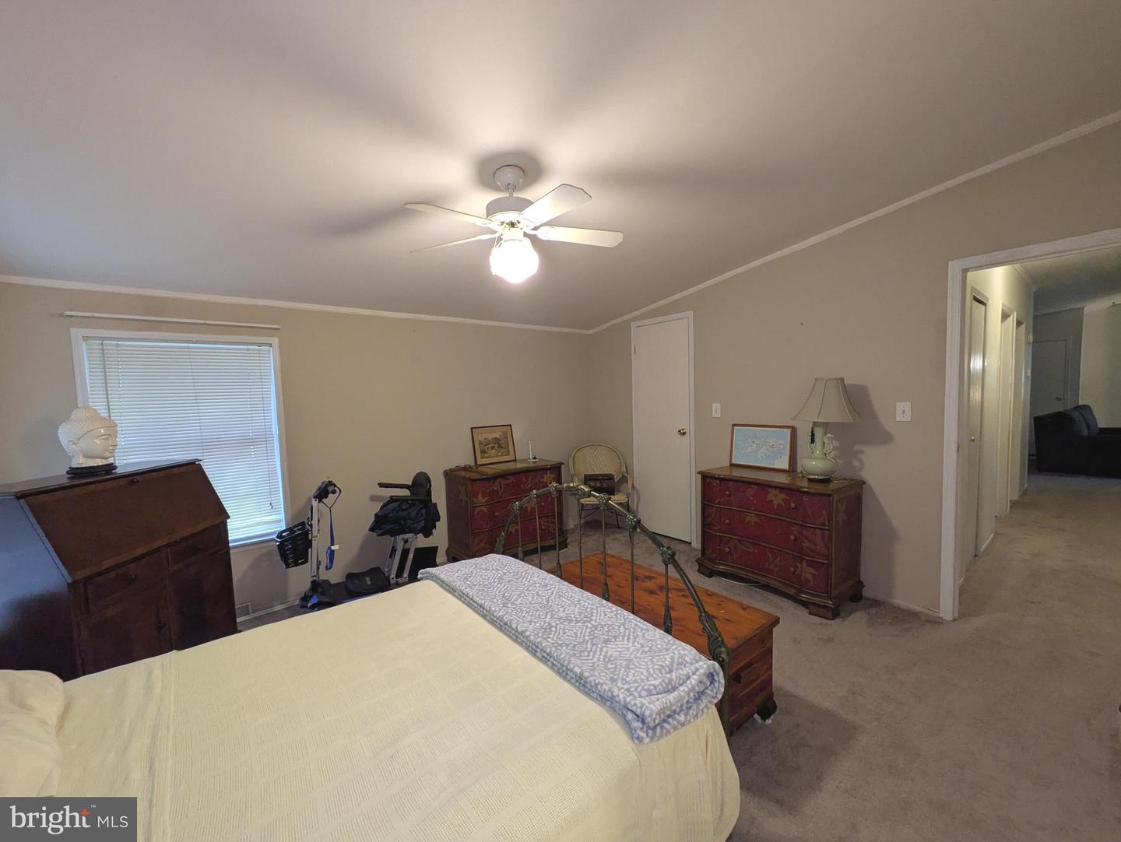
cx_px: 560
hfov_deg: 102.0
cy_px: 421
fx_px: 454
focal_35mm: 14
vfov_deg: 85.7
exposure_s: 1/40
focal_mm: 1.83
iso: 234
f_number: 2.2
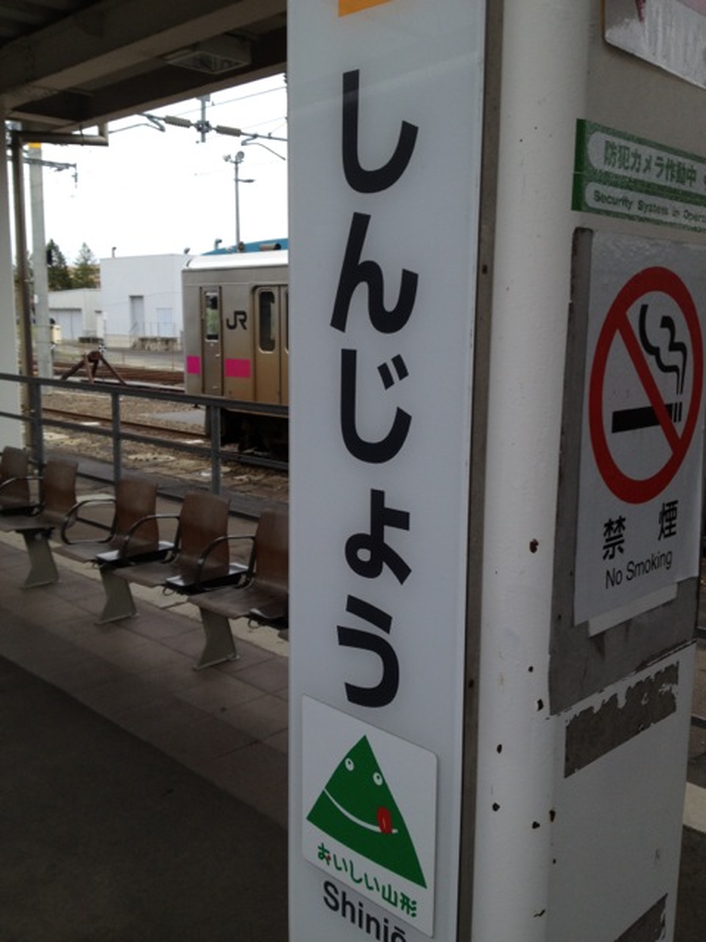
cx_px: 353
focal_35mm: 35
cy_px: 471
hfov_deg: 40.7
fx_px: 952
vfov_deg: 52.6
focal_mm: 4.28
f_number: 2.4
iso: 64
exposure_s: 1/546
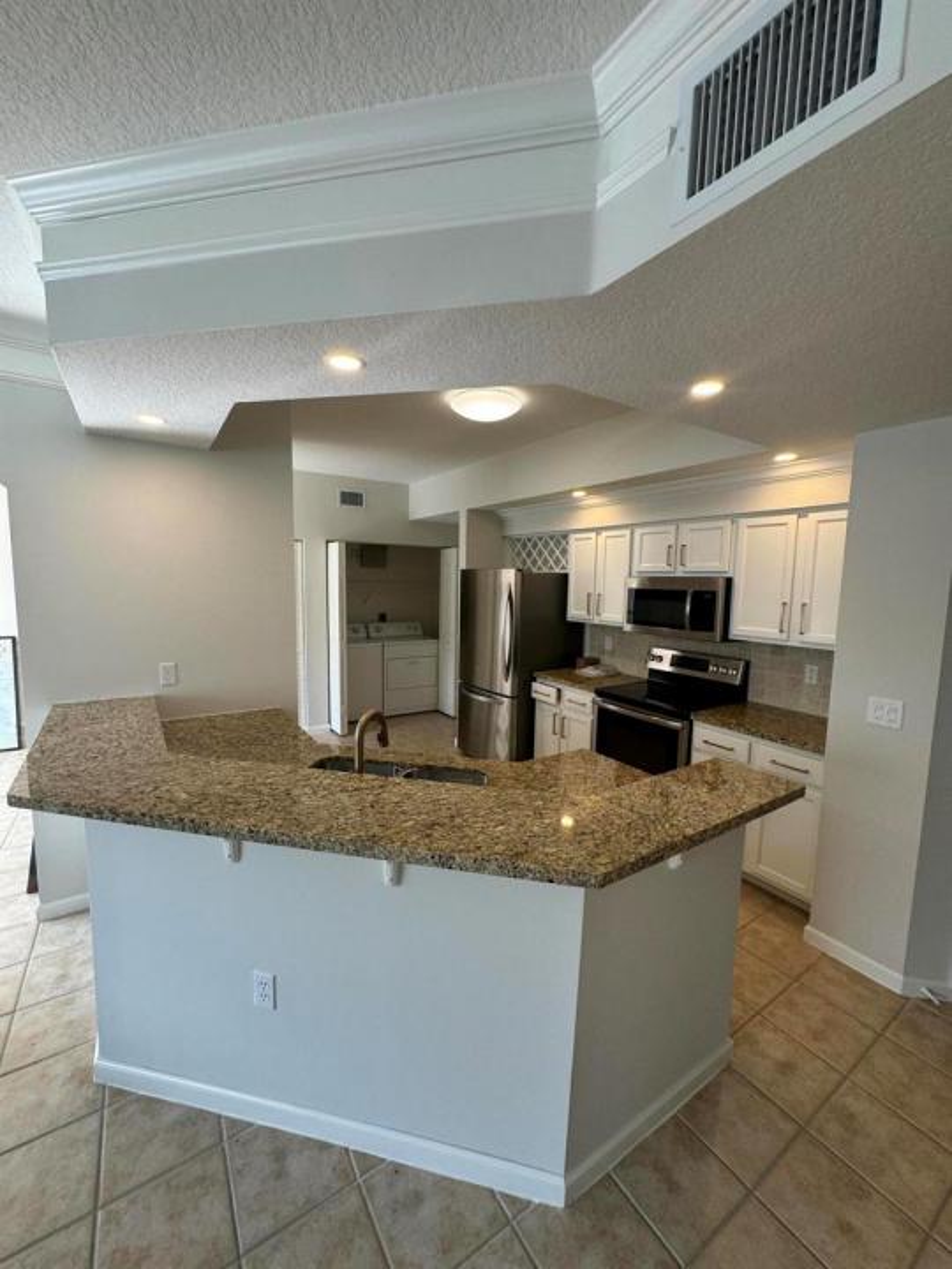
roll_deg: +0.9
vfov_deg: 102.1
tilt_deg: -7.0
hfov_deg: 85.7
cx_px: 476
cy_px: 634
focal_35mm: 14
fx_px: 513
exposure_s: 1/120
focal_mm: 2.22
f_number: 2.2
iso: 100
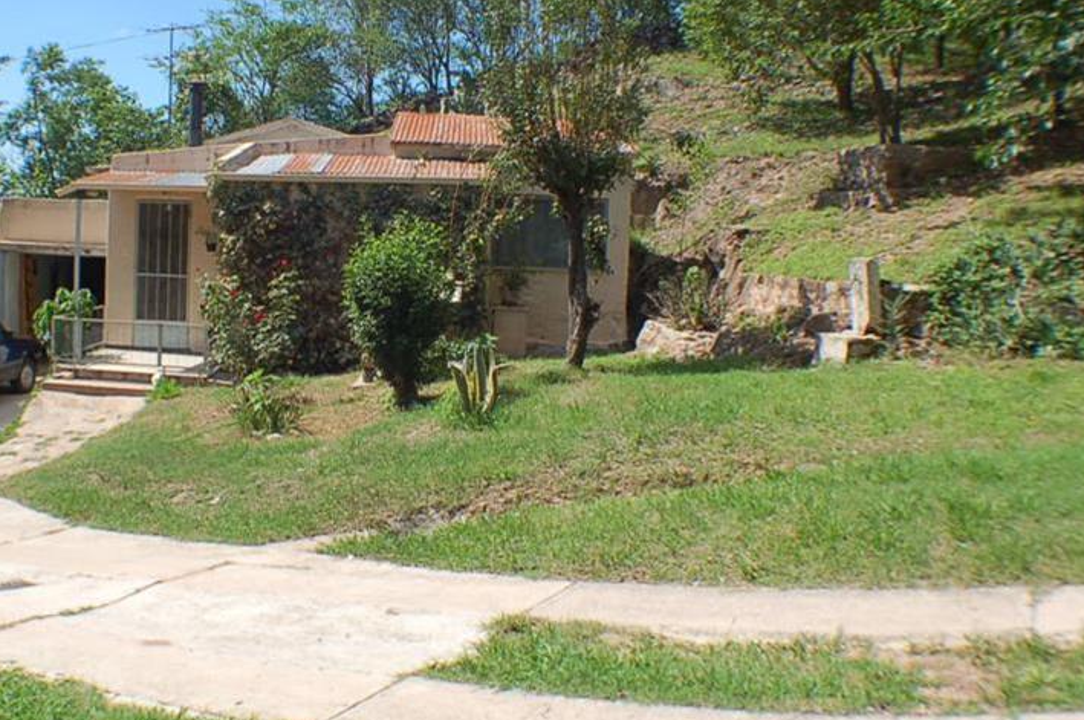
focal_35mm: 76
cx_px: 364
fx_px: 2277
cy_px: 272
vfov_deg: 17.9
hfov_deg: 26.6
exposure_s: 1/320
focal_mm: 35
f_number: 9
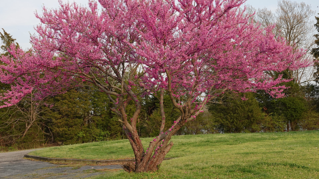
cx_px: 154
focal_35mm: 58
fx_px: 491
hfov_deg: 36.0
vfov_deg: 20.7
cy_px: 75
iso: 100
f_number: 3.5
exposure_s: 1/320
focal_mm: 18.92
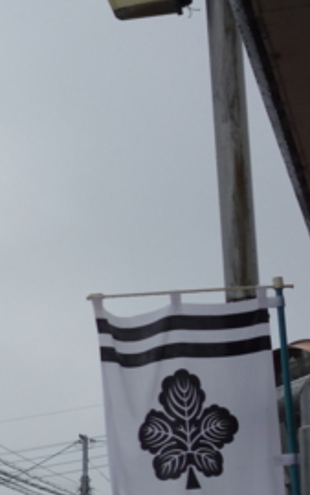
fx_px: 1836
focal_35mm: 136
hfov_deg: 9.0
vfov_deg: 15.1
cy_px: 485
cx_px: -356
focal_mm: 16.78
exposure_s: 1/250
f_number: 3.2
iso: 320
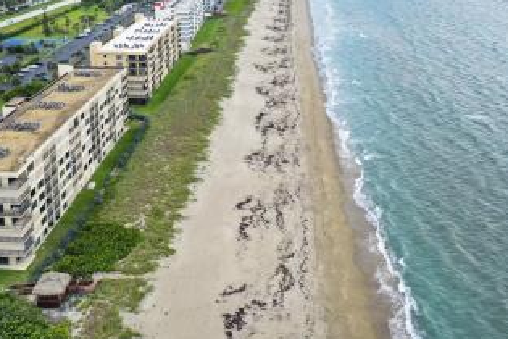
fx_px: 564
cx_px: 224
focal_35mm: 40
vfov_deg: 33.1
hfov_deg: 48.4
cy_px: 110
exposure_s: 1/240
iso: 100
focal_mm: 10.26
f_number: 2.8
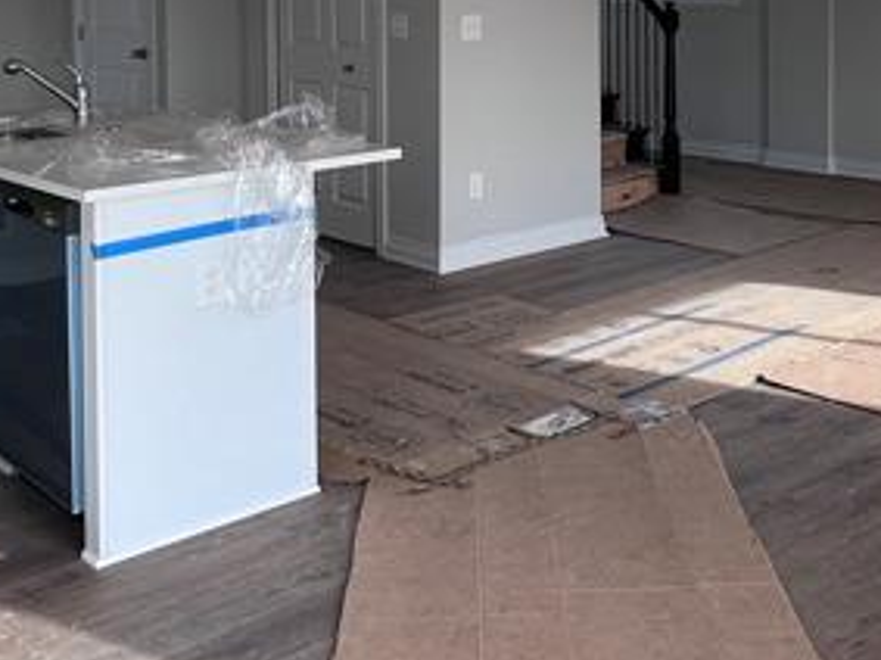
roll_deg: +0.1
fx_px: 1196
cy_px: -9
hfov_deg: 40.3
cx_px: 520
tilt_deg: -1.8
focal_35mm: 47
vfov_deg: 28.8
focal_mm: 1.57
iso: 32
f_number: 1.8
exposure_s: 1/141
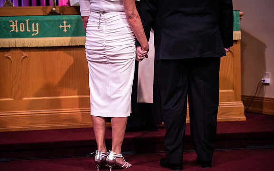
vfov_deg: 13.0
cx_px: 138
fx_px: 754
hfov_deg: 20.6
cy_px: 81
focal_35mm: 101
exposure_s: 1/200
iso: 800
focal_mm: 98
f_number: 2.8
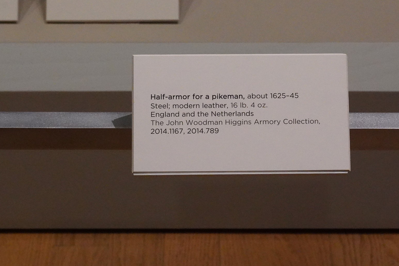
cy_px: 109
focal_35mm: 78
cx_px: 242
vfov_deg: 17.5
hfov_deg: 25.9
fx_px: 865
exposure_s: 1/80
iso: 10000
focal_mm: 60
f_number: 13
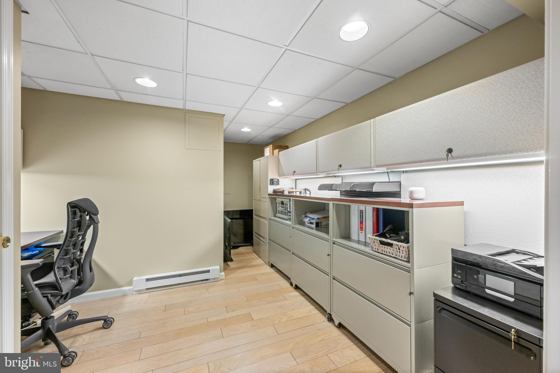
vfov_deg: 81.2
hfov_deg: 104.3
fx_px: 218
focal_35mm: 14
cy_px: 186
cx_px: 280
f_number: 9
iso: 400
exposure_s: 1/2
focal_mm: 14
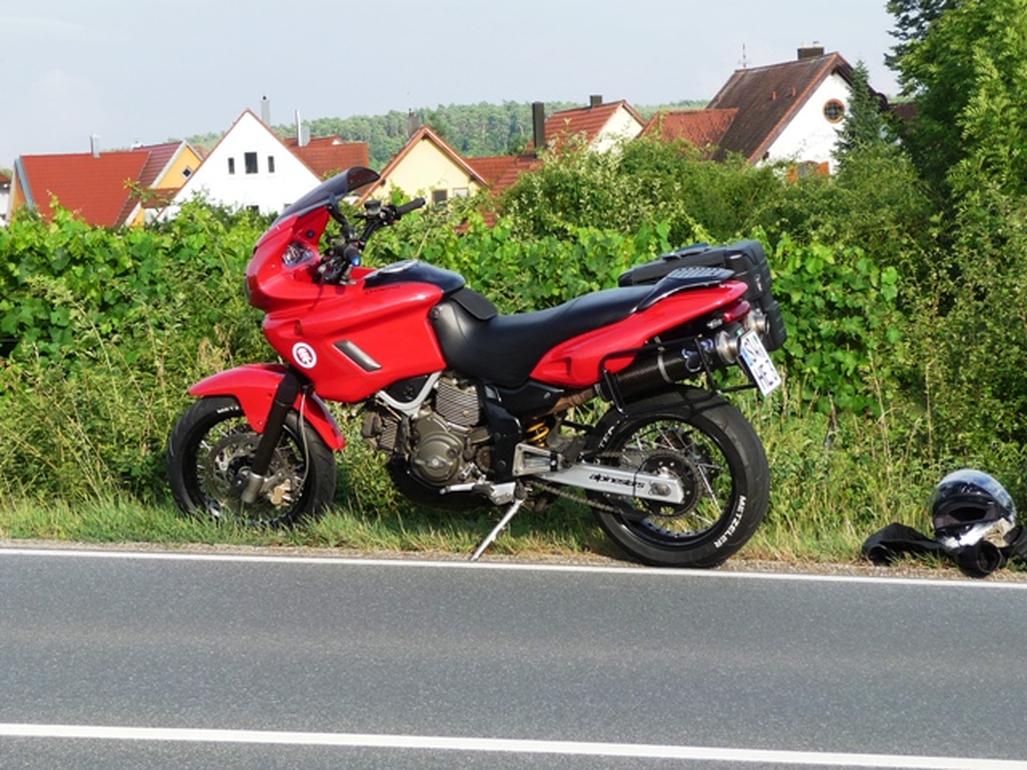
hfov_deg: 16.0
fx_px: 3649
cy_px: 385
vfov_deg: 12.0
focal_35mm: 123
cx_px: 514
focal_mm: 16.3
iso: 100
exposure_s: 1/250
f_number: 4.7
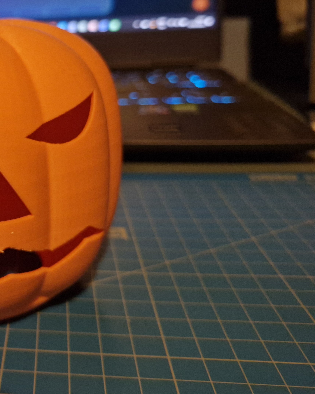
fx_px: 490
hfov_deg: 31.2
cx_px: -42
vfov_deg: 43.1
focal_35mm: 42
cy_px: 125
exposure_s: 1/100
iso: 1000
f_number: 1.8
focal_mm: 5.54
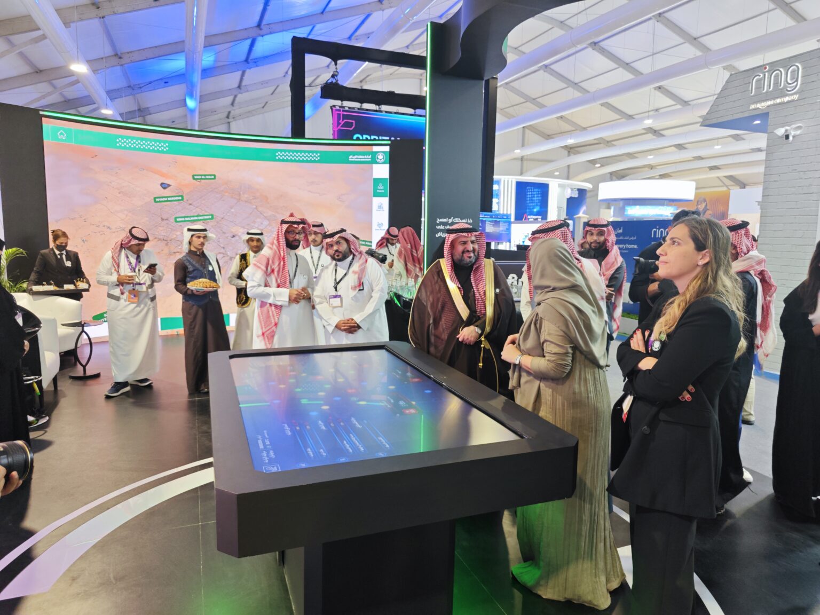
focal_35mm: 23
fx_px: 545
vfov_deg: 58.9
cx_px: 410
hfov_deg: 73.9
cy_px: 308
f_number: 1.8
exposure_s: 1/60
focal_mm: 5.43
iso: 200
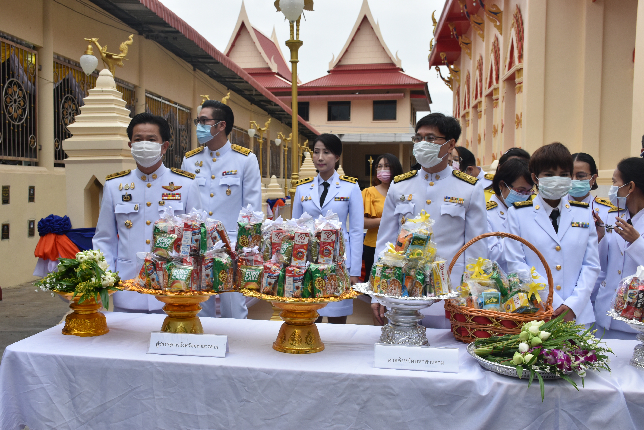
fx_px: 644
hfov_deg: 53.1
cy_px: 215
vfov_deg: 36.9
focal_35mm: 36
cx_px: 322
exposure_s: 1/250
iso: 400
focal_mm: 24
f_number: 8
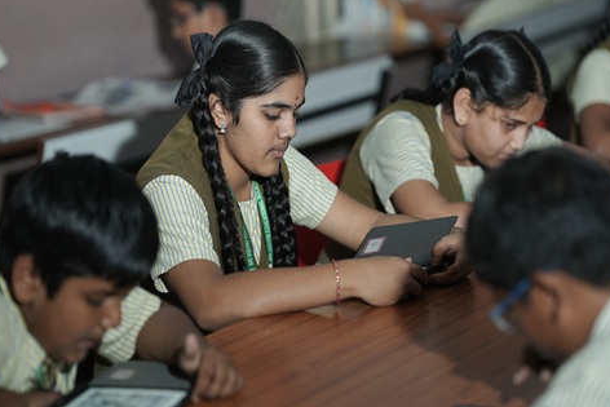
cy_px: 150
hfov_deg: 18.9
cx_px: 310
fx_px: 1830
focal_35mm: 108
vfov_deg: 12.7
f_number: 1.8
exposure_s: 1/250
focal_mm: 85
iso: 100
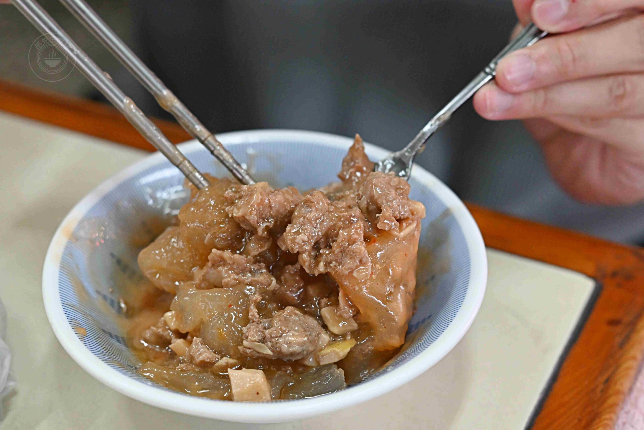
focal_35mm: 75
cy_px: 215
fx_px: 1342
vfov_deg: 18.2
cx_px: 322
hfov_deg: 27.0
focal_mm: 50
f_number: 3.2
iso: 2000
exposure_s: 1/200
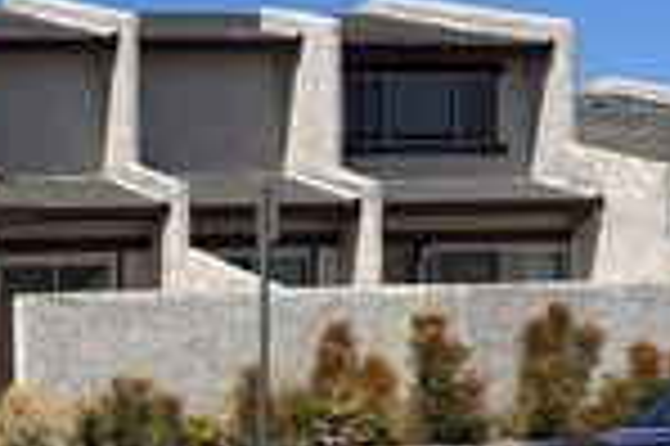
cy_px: 466
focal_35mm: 84
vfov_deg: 15.9
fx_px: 1562
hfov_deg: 20.3
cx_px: -378
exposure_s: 1/5714
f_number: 1.78
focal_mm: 6.76
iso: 80
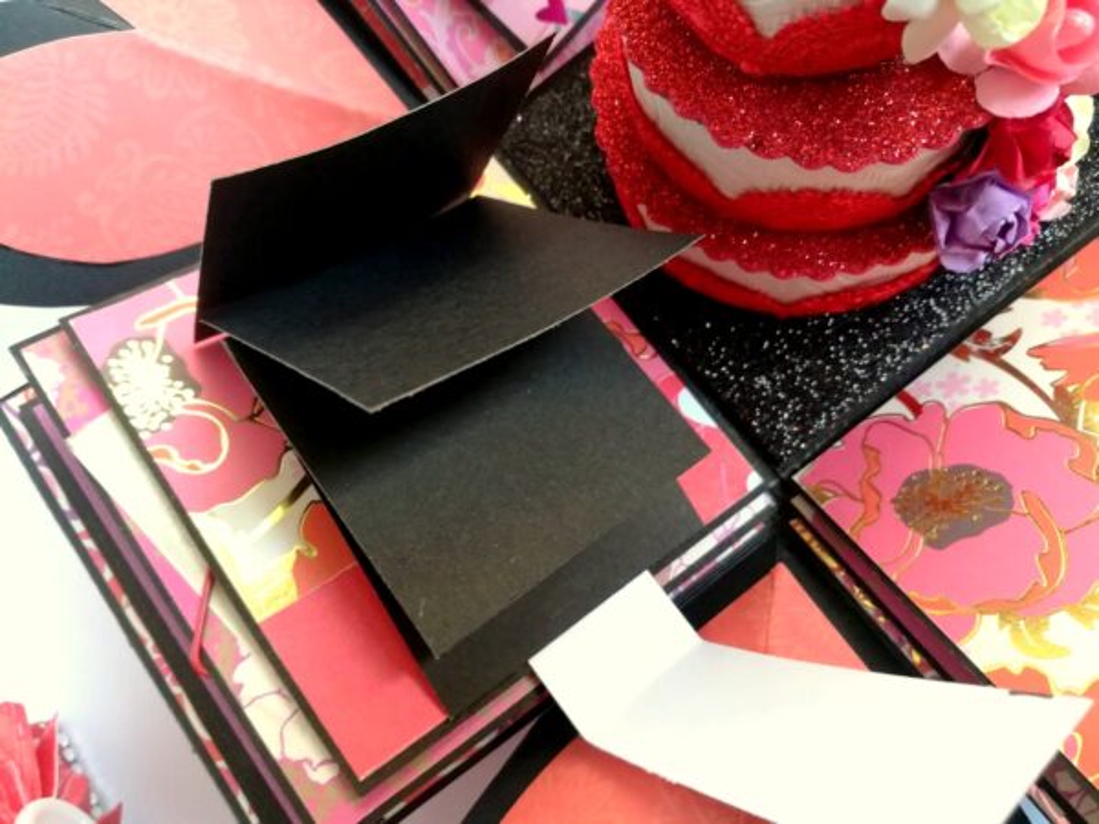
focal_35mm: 26
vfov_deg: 53.1
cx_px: 550
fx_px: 825
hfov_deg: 67.3
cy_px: 412
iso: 200
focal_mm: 3.83
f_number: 2.2
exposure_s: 1/30
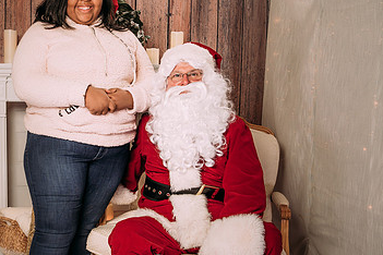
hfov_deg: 31.9
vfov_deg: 22.2
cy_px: 161
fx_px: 649
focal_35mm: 61
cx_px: 73
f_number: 5
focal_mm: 35
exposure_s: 1/100
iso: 100
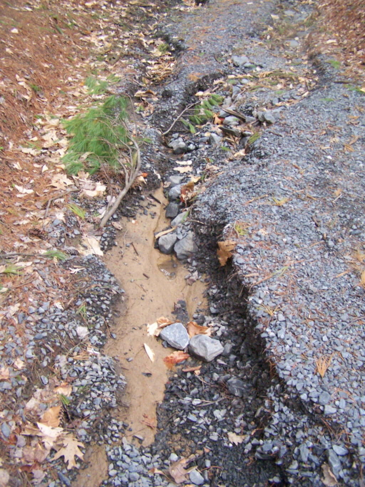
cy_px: 244
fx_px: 534
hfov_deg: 37.7
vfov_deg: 49.0
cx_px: 182
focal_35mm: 38
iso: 400
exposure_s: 1/60
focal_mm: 6.3
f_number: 2.8
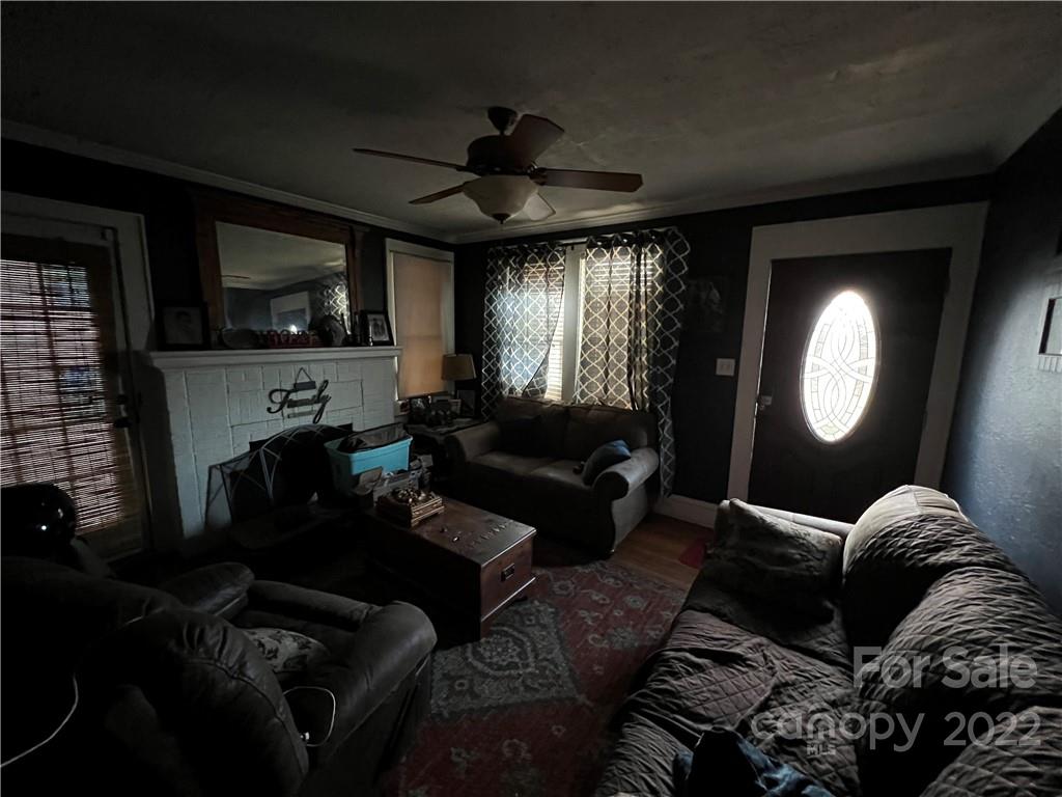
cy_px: 398
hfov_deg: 106.2
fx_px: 399
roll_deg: -1.5
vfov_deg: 89.9
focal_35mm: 13
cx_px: 531
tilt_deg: -8.4
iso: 1250
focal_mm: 1.57
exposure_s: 1/30
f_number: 1.8
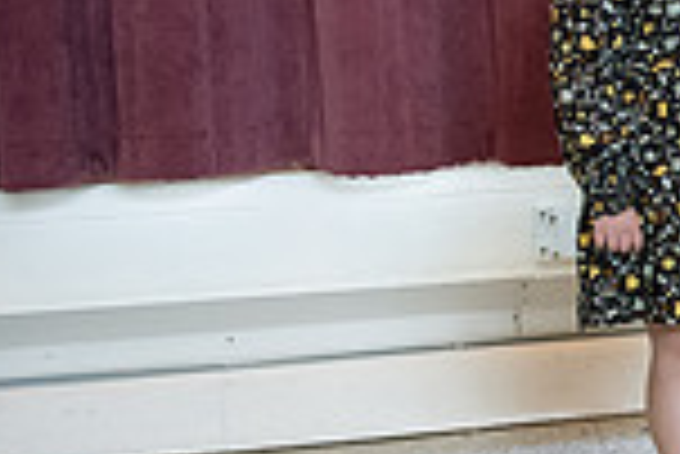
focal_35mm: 119
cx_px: 1243
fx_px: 2250
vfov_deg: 11.5
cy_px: 56
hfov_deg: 14.9
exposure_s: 1/200
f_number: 3.5
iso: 2500
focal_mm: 31
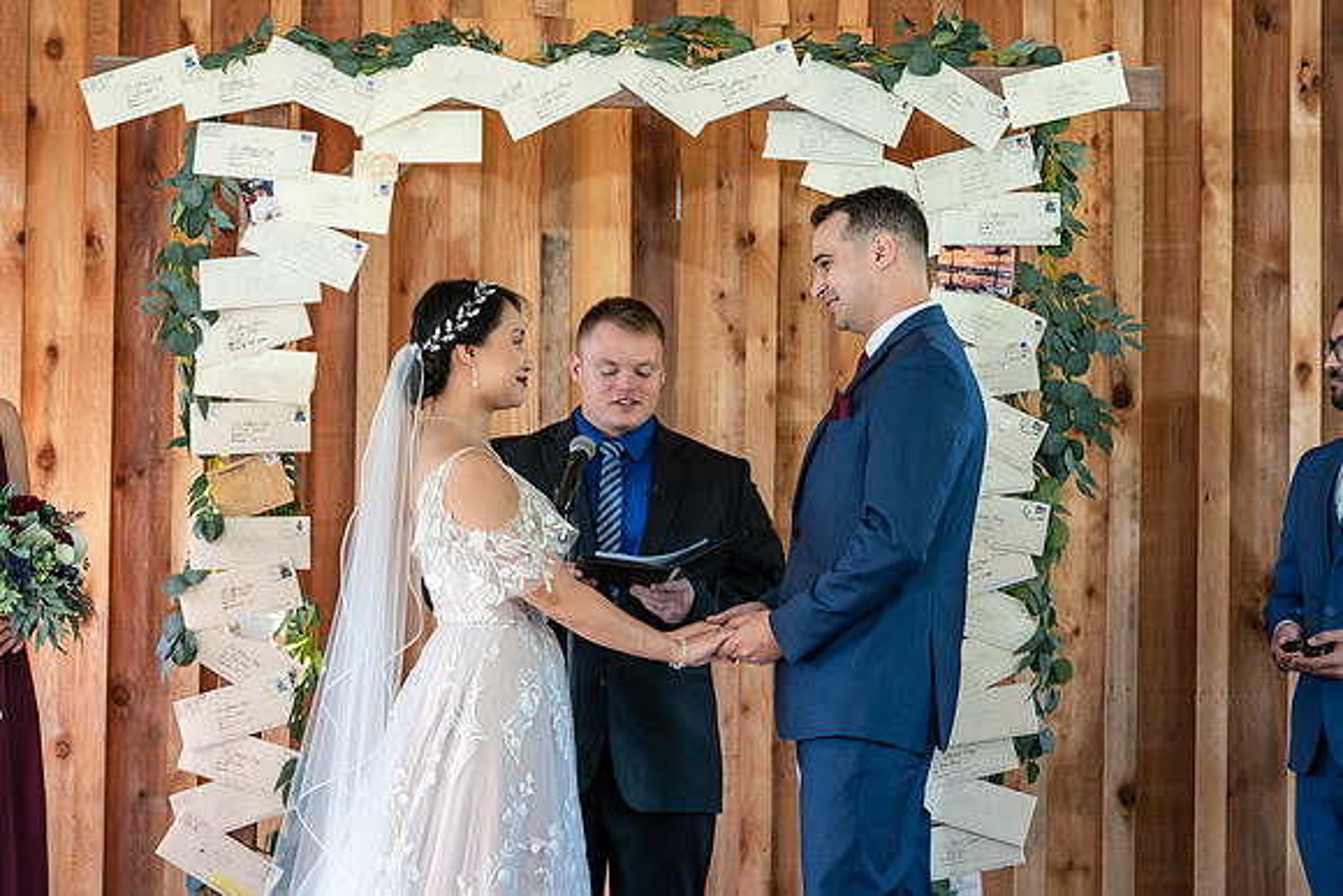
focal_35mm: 106
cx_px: 679
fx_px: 3937
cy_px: 445
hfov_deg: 19.4
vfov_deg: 13.0
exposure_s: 1/200
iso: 1000
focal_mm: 104
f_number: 4
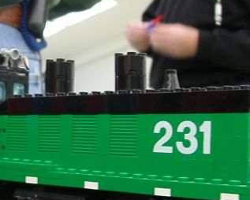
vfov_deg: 16.9
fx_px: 674
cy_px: 99
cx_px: -6
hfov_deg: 20.3
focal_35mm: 91
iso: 100
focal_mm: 5.6
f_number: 2.7
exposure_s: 1/10.2
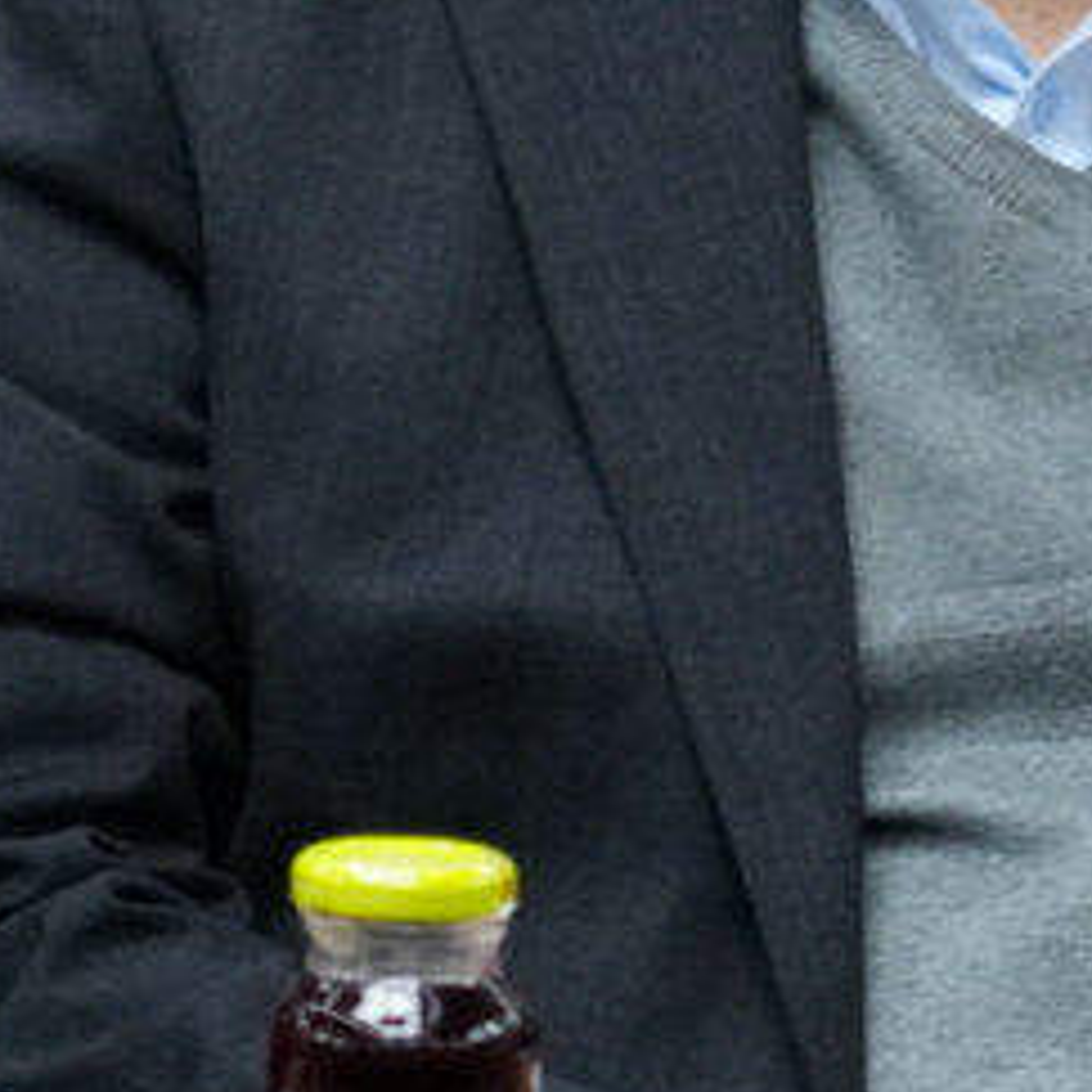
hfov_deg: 2.7
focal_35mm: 654
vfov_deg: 2.7
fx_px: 23341
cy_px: 355
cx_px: -1766
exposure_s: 1/250
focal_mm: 104
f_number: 4
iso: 2500
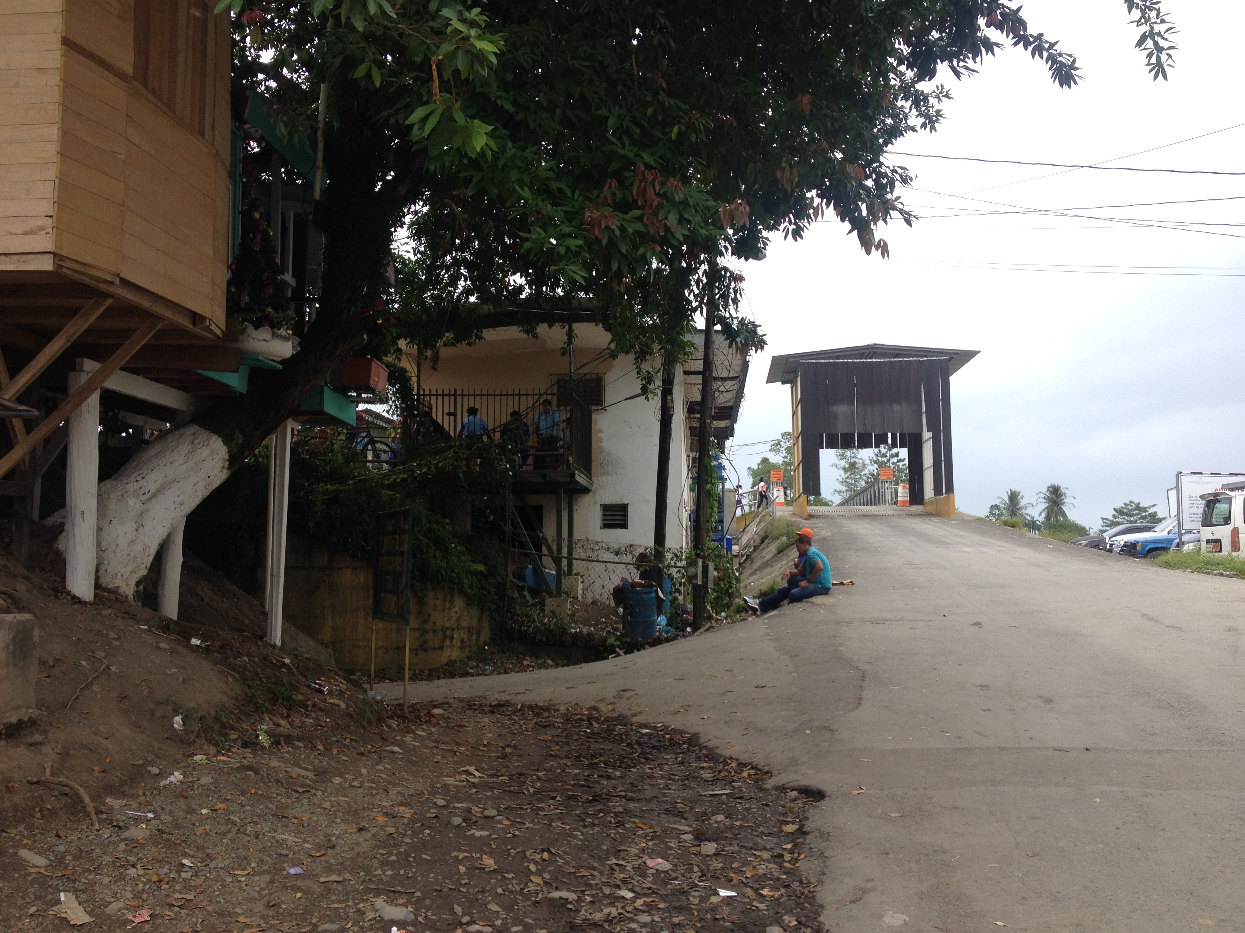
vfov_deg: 40.7
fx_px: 1259
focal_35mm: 35
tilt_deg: +1.8
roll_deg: +1.1
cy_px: 466
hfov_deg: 52.6
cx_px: 622
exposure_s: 1/635
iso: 50
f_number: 2.4
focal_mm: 4.28
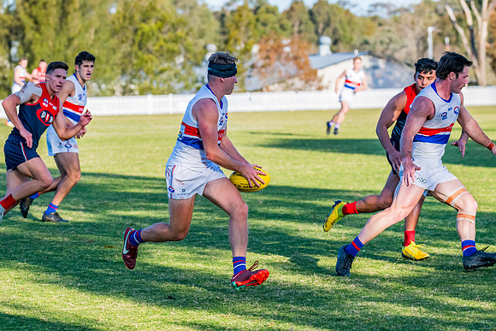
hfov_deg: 11.3
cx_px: 248
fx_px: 2500
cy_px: 169
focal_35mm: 181
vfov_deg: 7.6
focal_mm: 170
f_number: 6.3
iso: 800
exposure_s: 1/1600
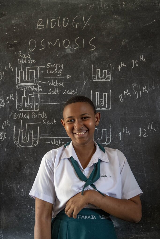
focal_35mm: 55
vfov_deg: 36.2
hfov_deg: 24.6
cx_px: 80
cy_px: 120
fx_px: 367
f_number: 3.5
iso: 1250
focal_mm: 55
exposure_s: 1/100
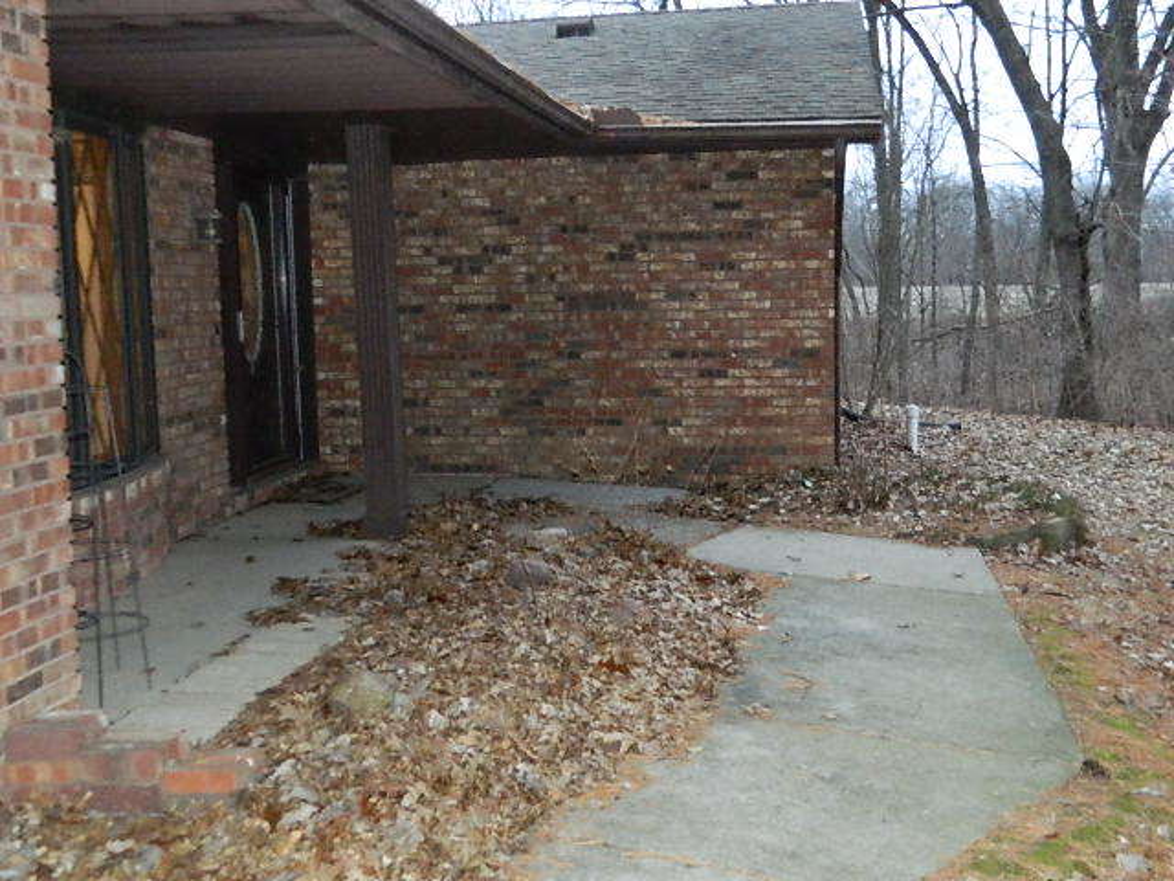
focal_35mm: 41
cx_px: 587
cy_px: 440
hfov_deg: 45.8
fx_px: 1391
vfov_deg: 35.1
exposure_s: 1/30
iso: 800
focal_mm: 7.3
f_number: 3.5
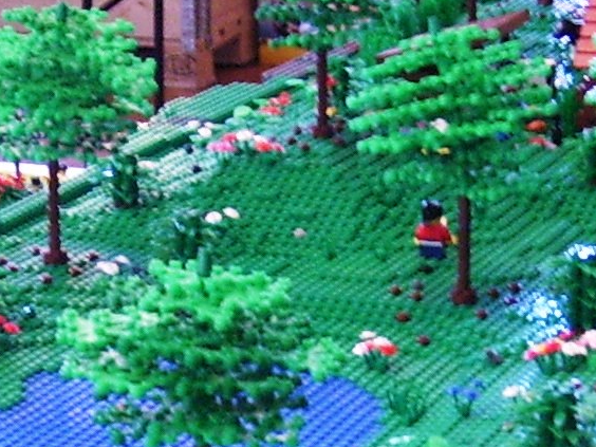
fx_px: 2531
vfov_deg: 10.0
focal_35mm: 147
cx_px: 183
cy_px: 504
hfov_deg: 13.4
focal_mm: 6
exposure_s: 1/8
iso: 160
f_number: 2.7
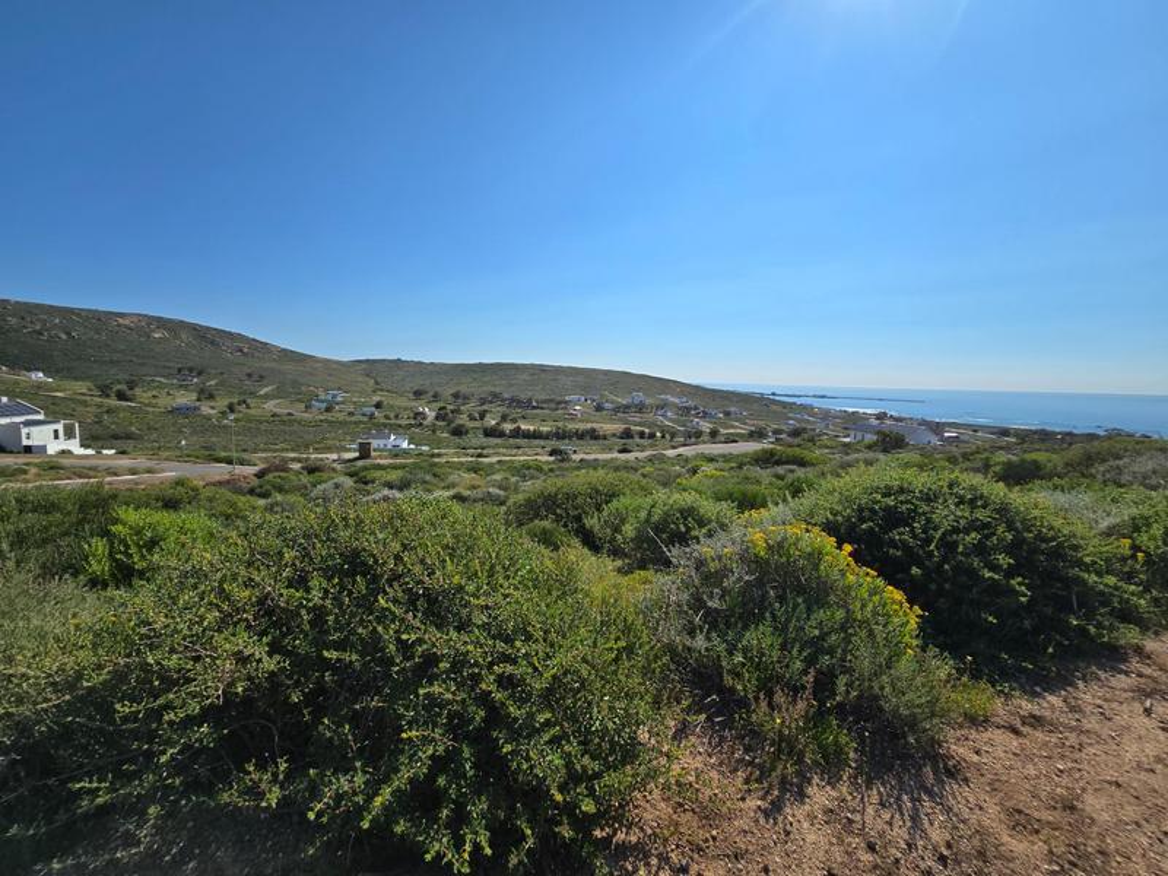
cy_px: 438
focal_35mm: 13
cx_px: 584
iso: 50
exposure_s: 1/3229
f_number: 2.2
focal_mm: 2.2
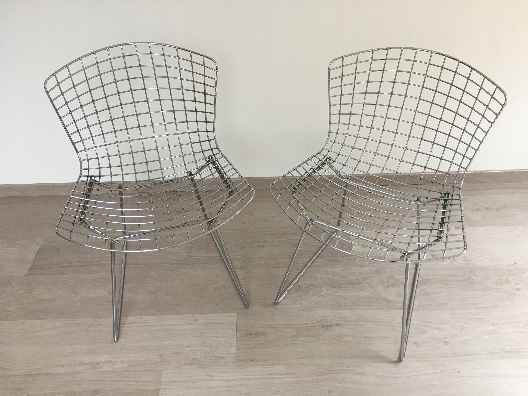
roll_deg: -0.2
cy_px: 198
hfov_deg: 61.7
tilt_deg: -40.2
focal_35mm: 29
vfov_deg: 48.2
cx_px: 264
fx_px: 442
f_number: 2.2
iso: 32
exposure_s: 1/33
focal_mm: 4.15
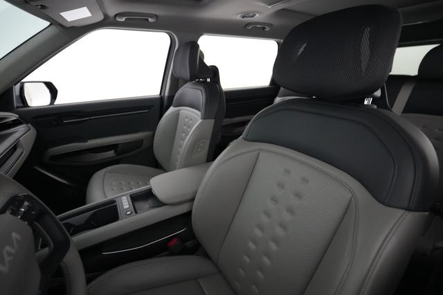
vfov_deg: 70.4
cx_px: 222
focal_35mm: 17
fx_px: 209
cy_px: 148
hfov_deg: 93.3
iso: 10000
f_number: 2.8
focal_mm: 17
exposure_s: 1/160
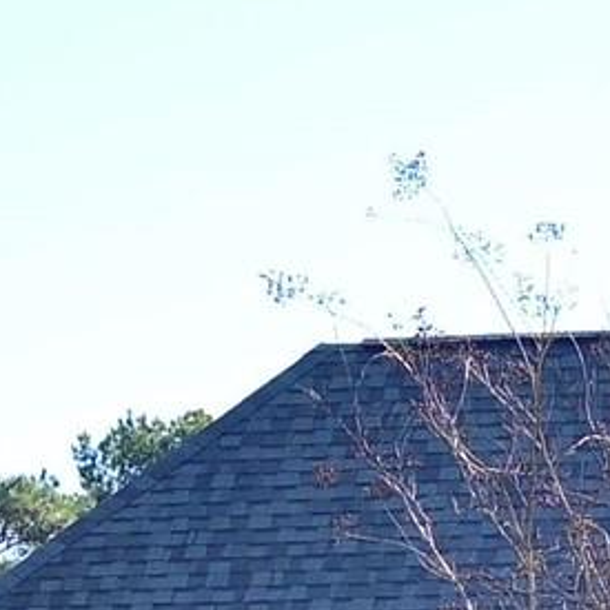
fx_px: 6958
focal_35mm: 349
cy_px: 907
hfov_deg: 5.0
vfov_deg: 5.0
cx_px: 450
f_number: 3.3
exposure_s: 1/750
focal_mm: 35
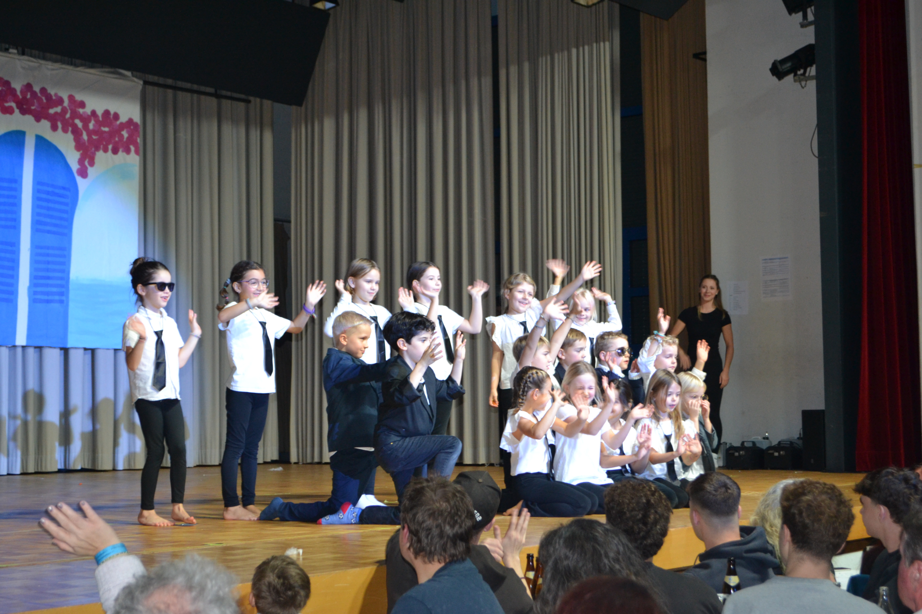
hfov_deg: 35.1
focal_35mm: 57
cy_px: 307
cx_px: 461
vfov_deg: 23.8
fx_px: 1460
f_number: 5
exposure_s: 1/60
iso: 1100
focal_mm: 38
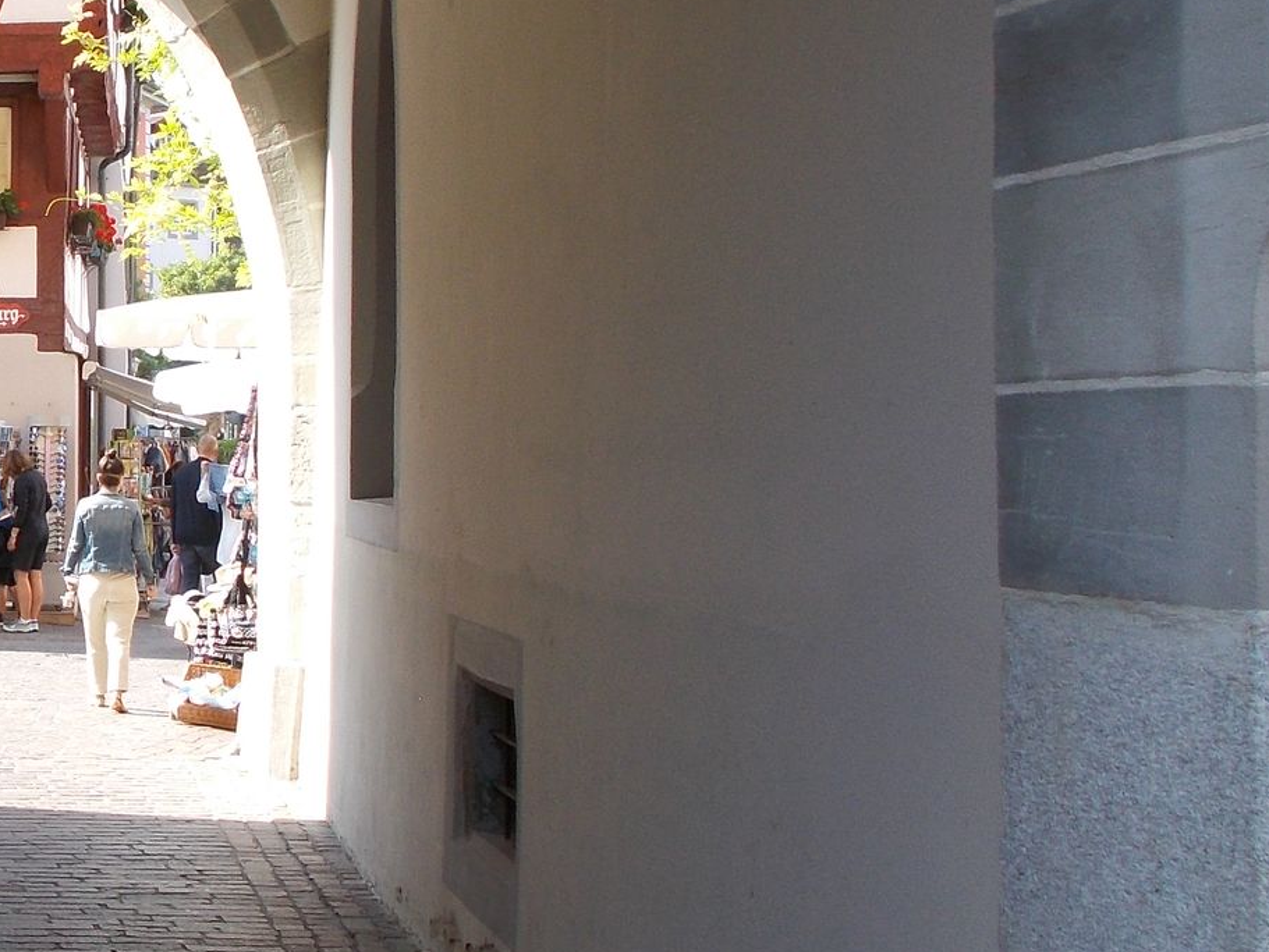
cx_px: -182
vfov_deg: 18.7
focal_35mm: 79
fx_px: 2897
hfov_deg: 23.0
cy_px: 441
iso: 80
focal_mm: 5.3
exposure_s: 1/160
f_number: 3.4
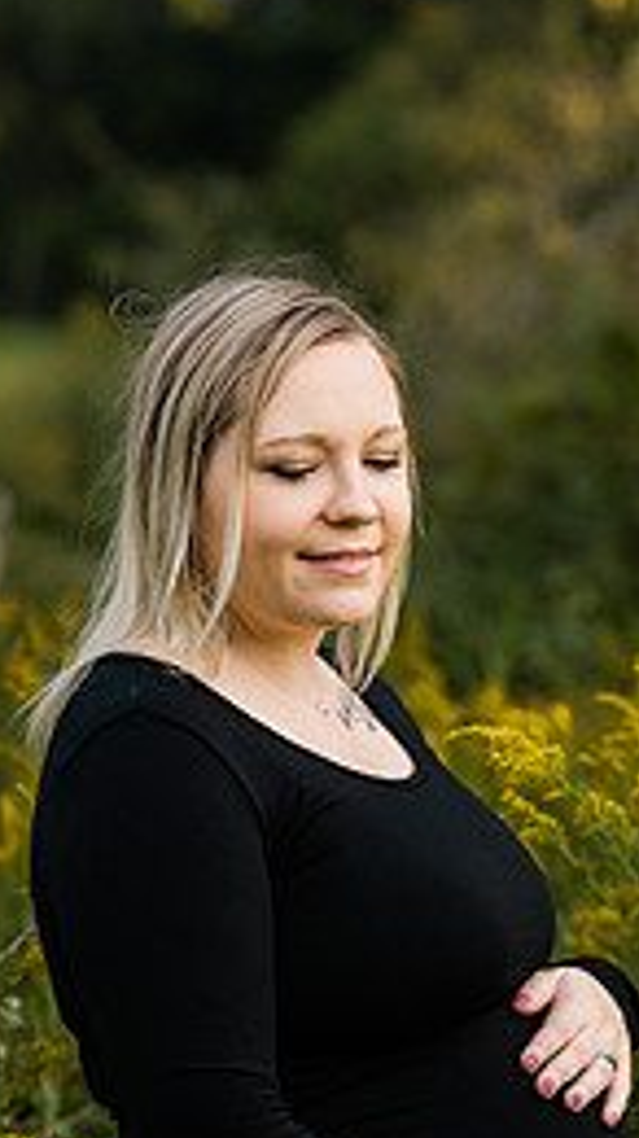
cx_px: 457
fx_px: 4645
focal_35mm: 154
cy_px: 919
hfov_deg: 7.9
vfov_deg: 13.9
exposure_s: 1/640
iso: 200
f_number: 2.8
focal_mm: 85
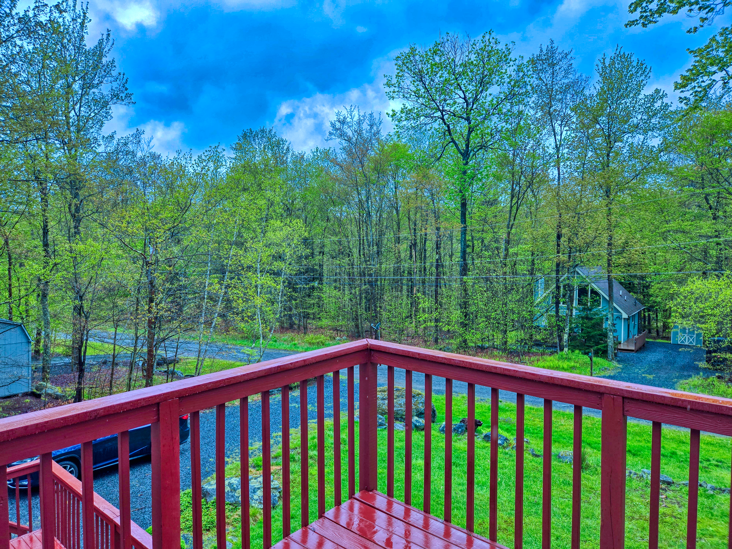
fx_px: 486
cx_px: 366
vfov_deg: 58.9
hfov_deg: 73.9
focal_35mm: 23
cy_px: 274
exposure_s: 1/981
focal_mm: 5.4
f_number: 1.8
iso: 25
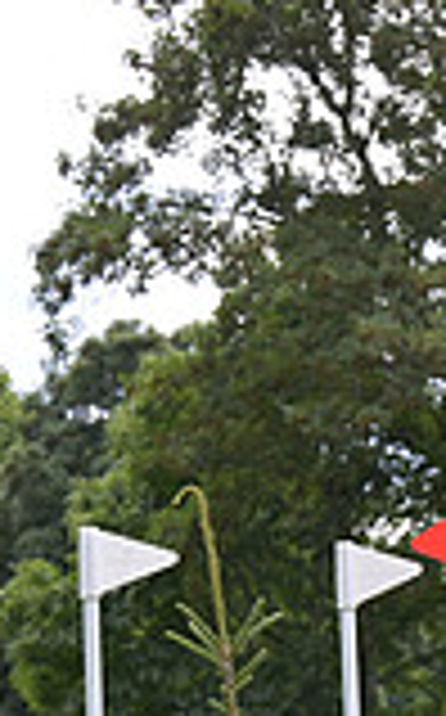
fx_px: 5948
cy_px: 853
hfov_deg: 4.2
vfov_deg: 6.8
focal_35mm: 305
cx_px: 1027
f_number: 5.6
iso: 1250
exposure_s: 1/1250
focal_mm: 82
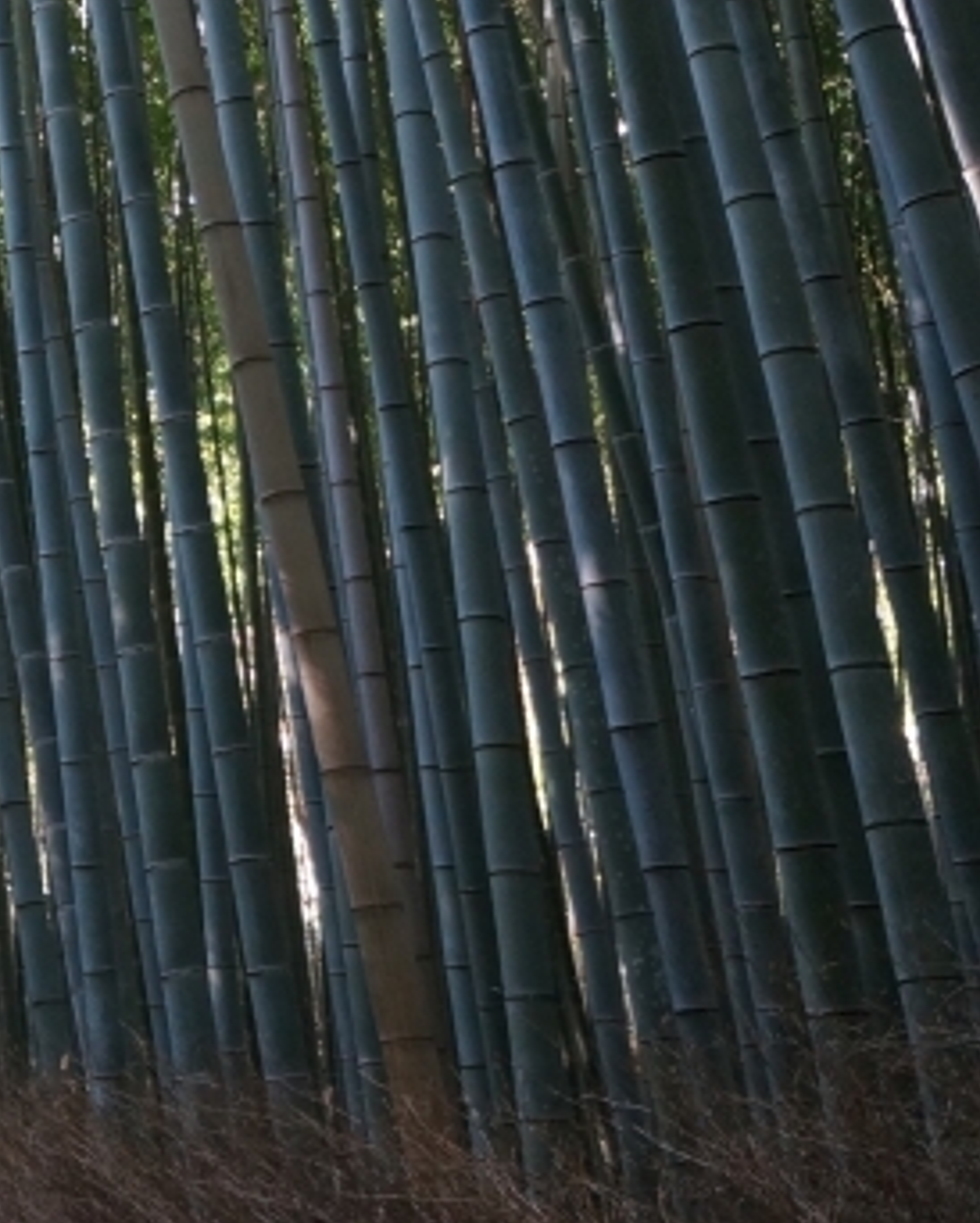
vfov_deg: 25.3
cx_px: -765
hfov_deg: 17.1
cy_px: 275
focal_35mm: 74
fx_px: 2681
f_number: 4
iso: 1250
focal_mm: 18
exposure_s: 1/60
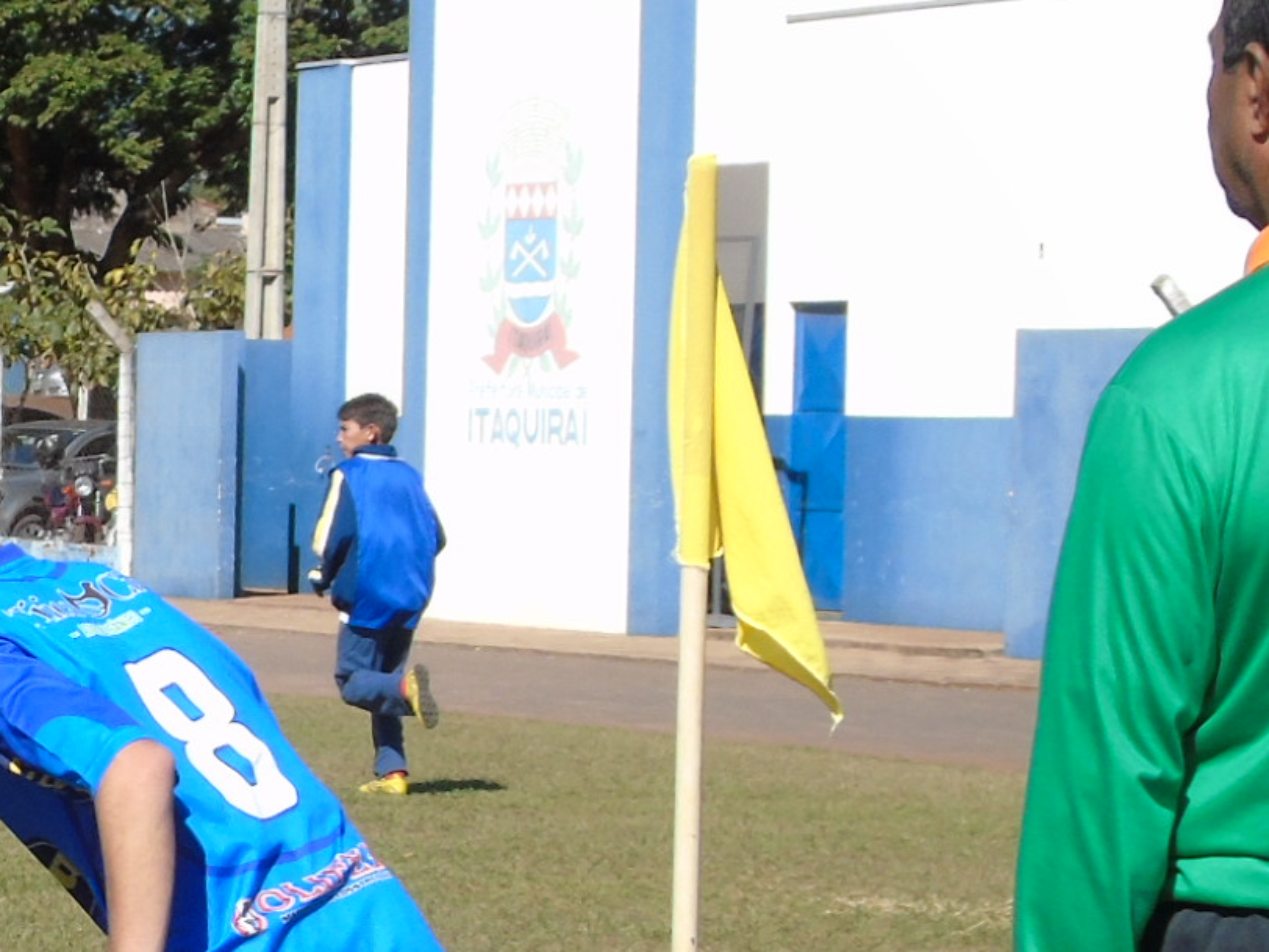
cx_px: 13
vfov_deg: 7.5
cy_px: 999
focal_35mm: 198
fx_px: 7259
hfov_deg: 9.9
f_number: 4.5
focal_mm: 11
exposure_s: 1/500
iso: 80
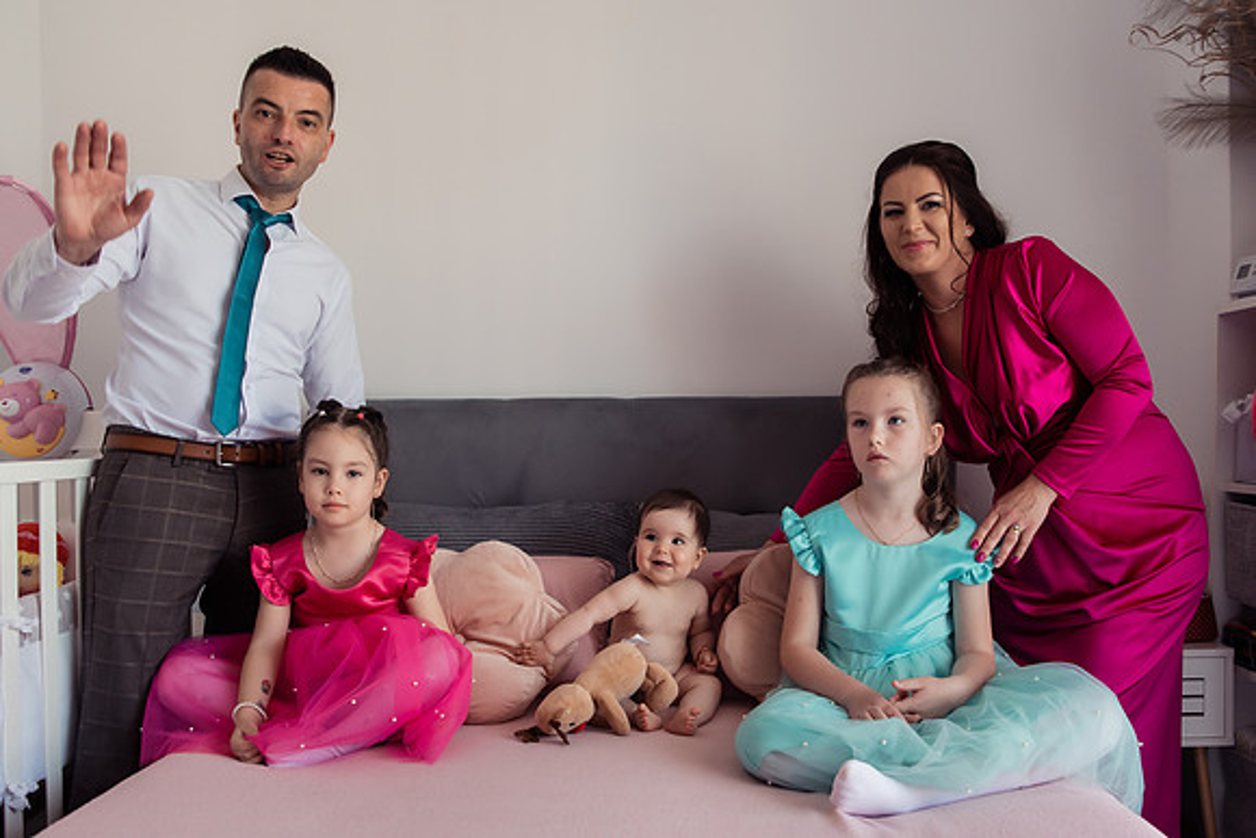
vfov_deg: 49.7
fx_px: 905
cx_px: 649
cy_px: 453
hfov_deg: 69.5
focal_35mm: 26
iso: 800
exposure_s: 1/250
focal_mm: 24
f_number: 3.2
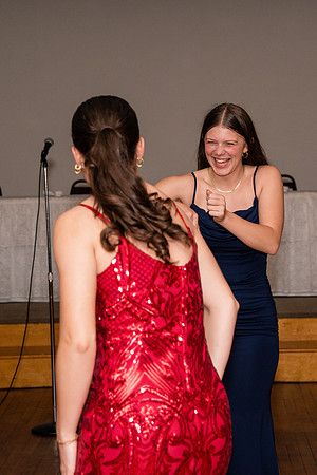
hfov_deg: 13.0
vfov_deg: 19.5
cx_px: 205
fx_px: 1387
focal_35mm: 105
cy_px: 238
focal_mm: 70
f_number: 5
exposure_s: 1/250
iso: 400
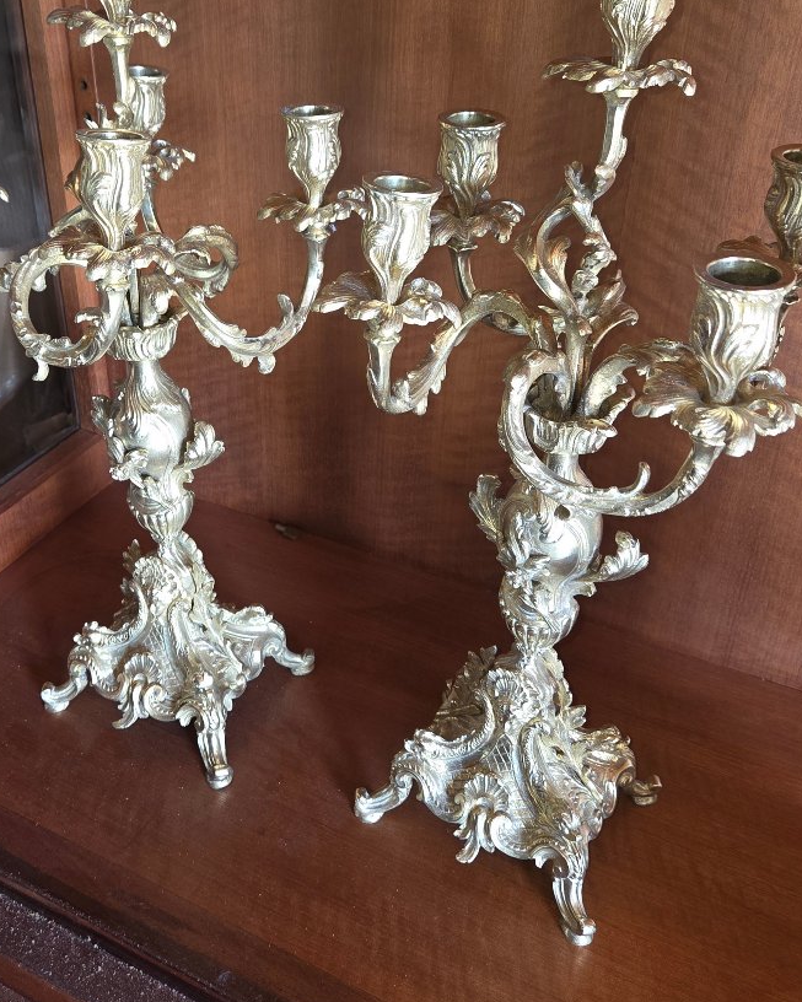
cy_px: 376
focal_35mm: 33
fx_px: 979
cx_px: 300
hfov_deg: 44.2
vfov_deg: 53.6
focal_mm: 5.4
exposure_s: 1/24
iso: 500
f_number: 1.8
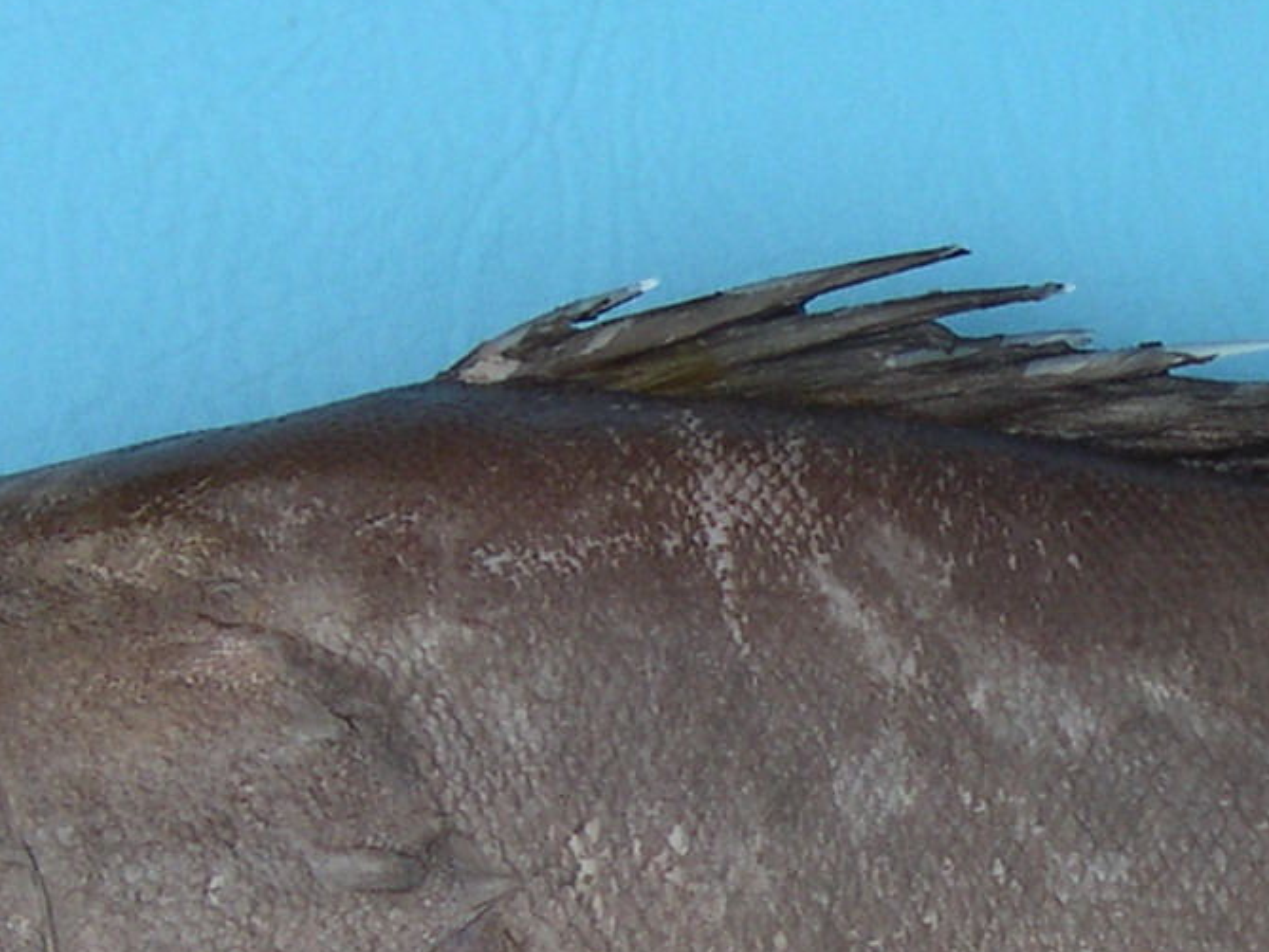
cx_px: 1212
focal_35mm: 129
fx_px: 4730
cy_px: 787
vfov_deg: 11.4
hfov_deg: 15.1
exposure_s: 1/354
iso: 100
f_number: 2.8
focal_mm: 8
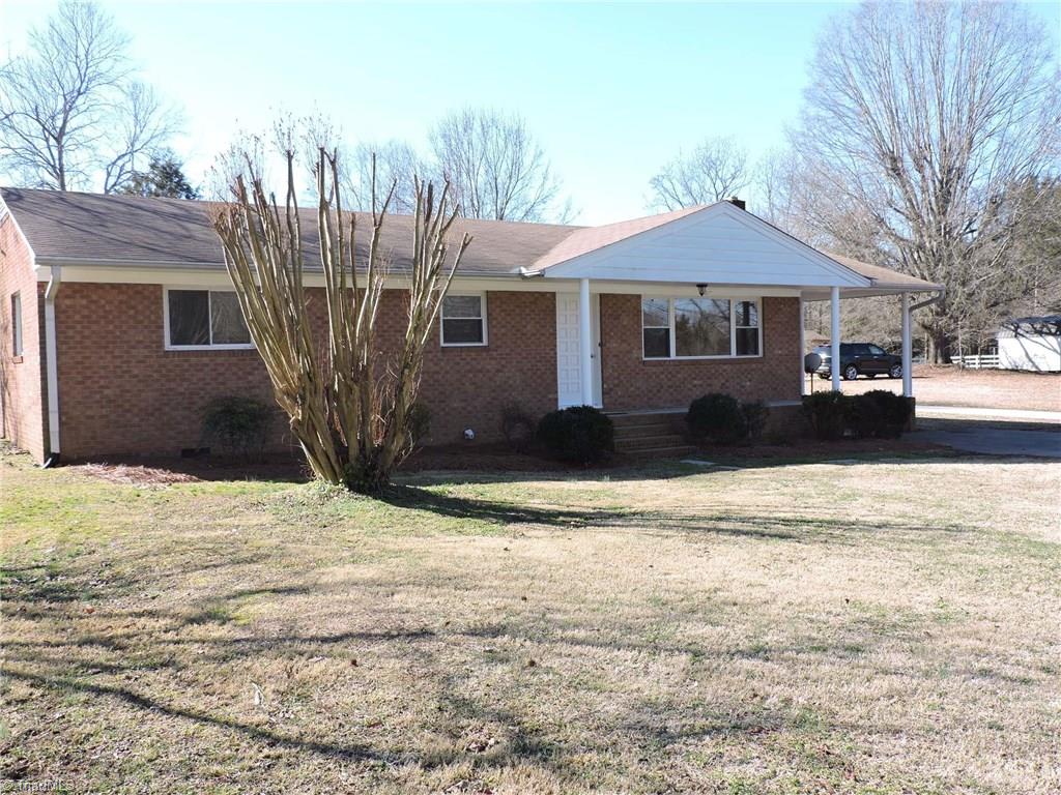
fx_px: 1011
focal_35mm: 33
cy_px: 398
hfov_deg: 55.4
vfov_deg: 42.9
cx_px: 530
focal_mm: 5.9
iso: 100
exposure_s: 1/400
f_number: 3.2
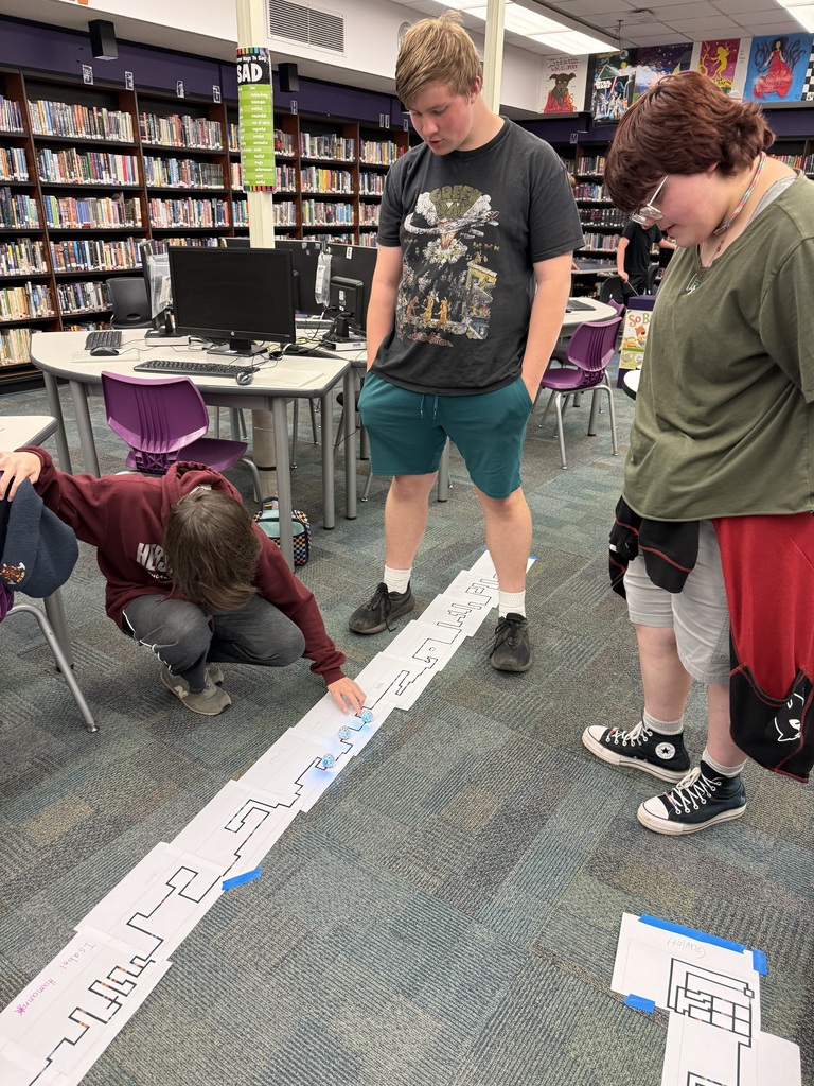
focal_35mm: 24
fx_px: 752
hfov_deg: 56.8
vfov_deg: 71.6
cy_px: 543
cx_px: 407
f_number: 1.78
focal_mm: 6.76
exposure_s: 1/120
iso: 200
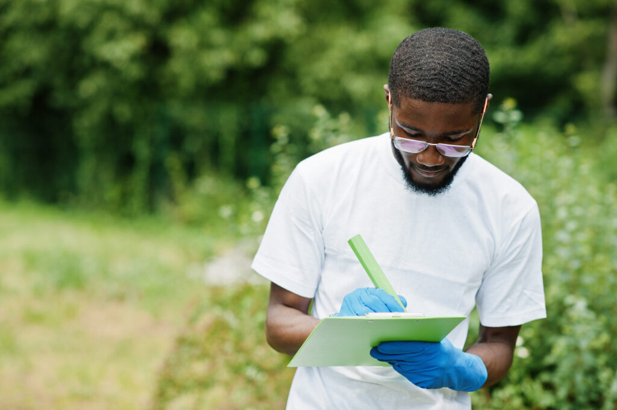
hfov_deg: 23.9
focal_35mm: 85
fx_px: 1456
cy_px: 205
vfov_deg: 16.0
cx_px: 308
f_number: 2.5
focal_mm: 85
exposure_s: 1/1250
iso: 200
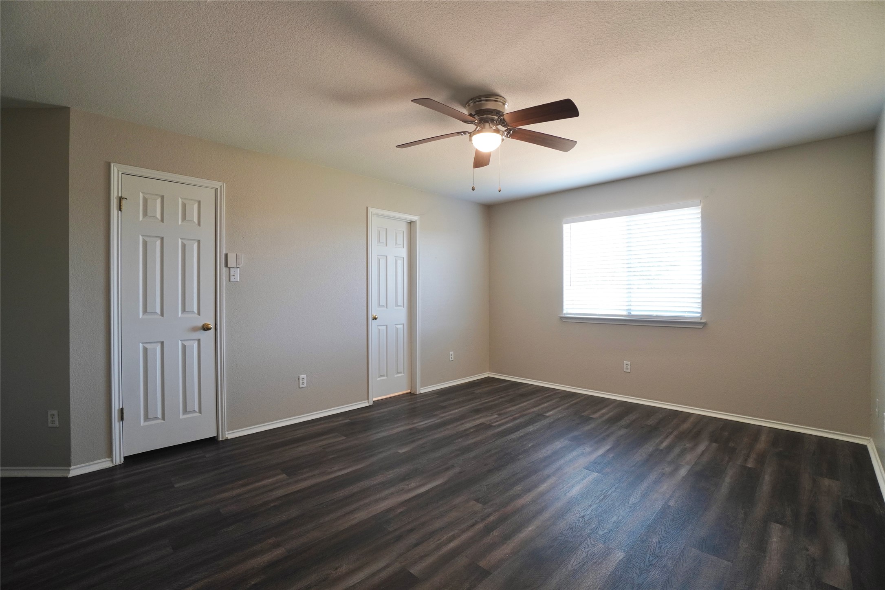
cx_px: 442
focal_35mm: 15
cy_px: 295
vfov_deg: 77.3
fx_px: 369
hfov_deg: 100.4
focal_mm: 10
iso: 500
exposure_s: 1/15
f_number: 6.3
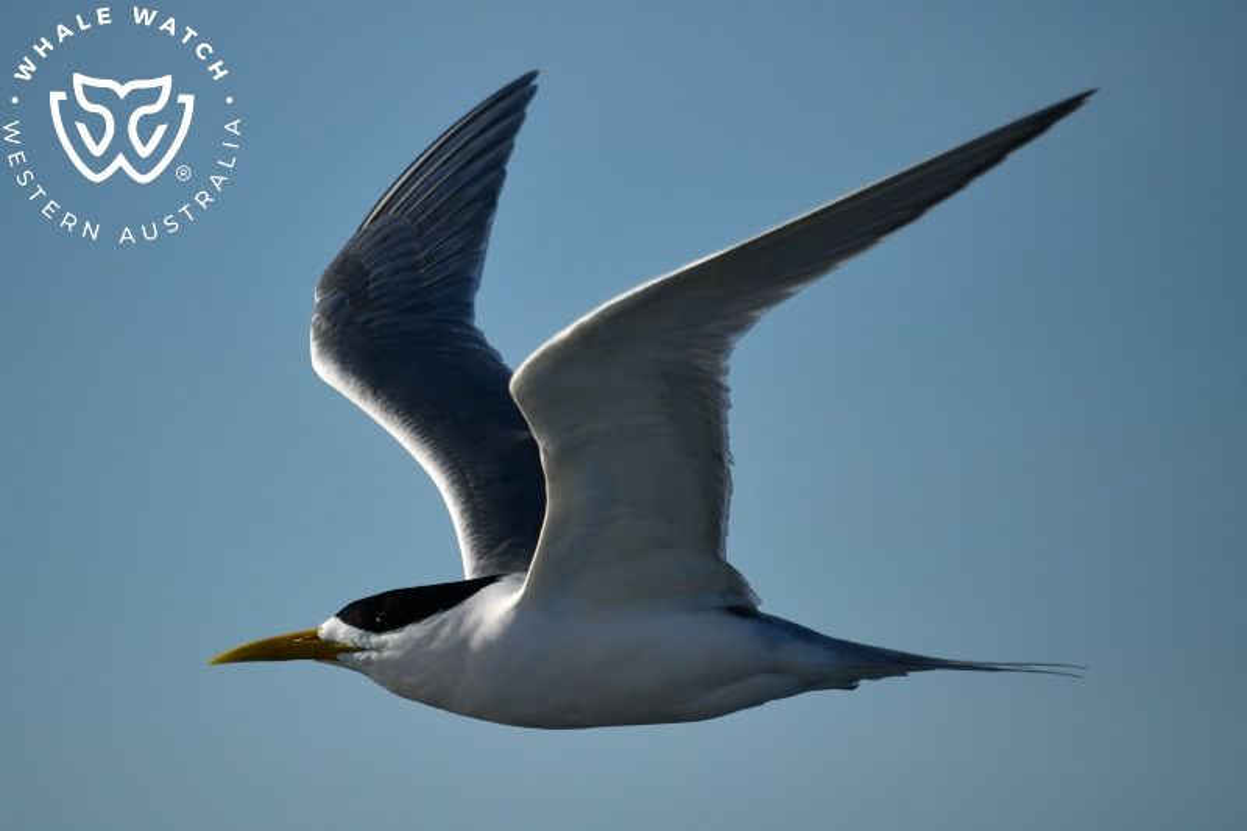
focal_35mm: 600
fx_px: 20778
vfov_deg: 2.3
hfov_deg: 3.4
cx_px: 624
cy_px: 416
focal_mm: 600
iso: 720
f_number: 6.3
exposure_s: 1/8000
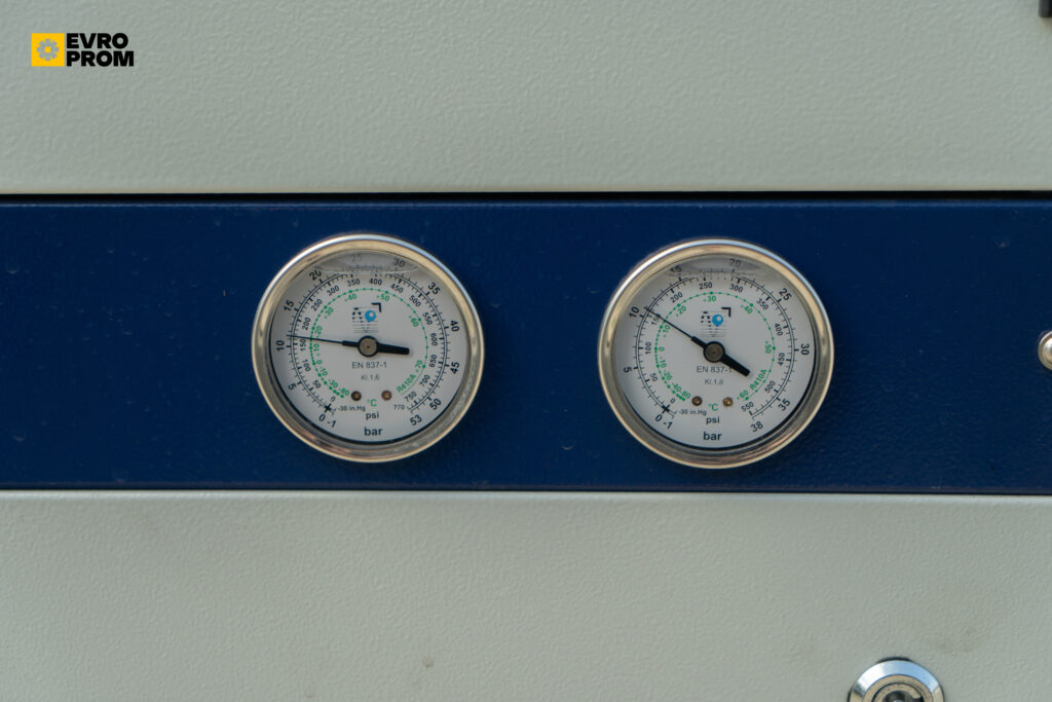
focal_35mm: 67
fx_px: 1958
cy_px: 351
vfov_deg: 20.3
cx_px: 526
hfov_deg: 30.1
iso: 100
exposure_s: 1/160
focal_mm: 67
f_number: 5
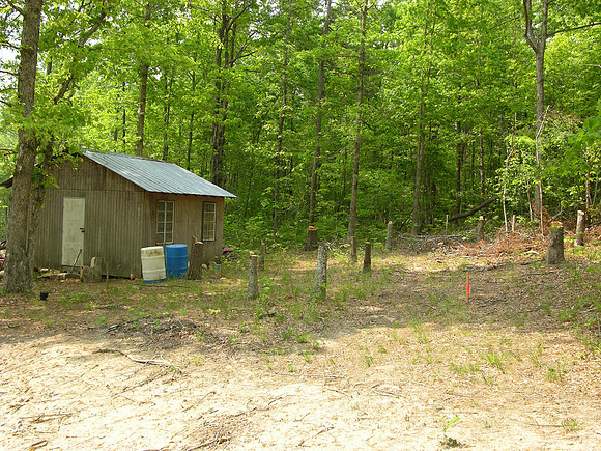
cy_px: 226
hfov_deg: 52.6
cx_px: 300
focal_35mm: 35
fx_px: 608
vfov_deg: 40.7
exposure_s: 1/111
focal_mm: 8.9
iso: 50
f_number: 4.5
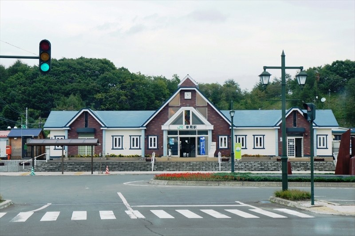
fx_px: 813
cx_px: 178
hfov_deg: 24.6
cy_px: 118
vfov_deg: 16.5
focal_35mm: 82
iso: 200
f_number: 7.1
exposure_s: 1/320
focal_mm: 55
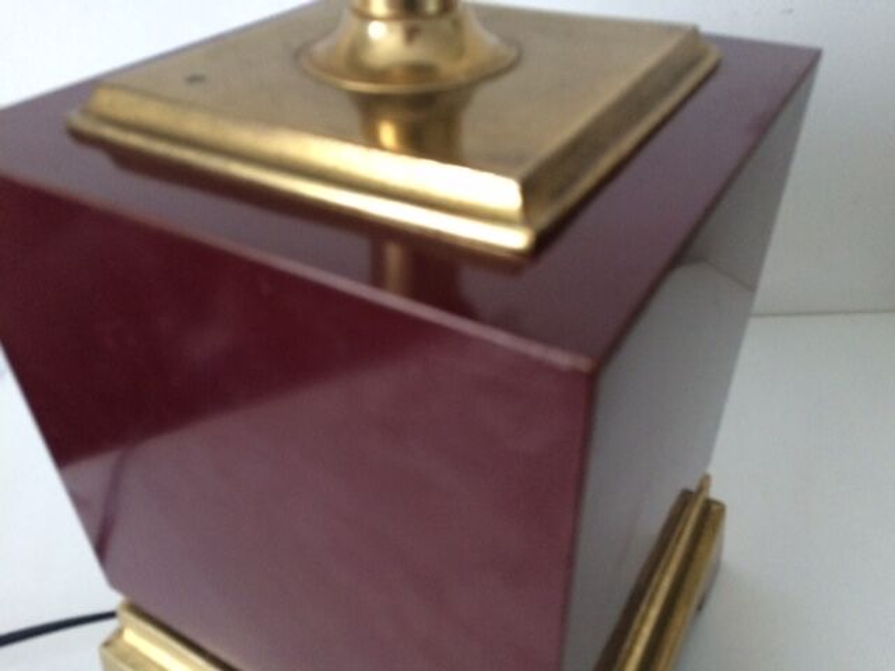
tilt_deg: -37.4
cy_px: 336
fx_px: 750
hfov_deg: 61.7
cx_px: 448
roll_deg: +0.8
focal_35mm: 29
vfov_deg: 48.2
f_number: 2.2
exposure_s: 1/25
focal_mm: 4.15
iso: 250
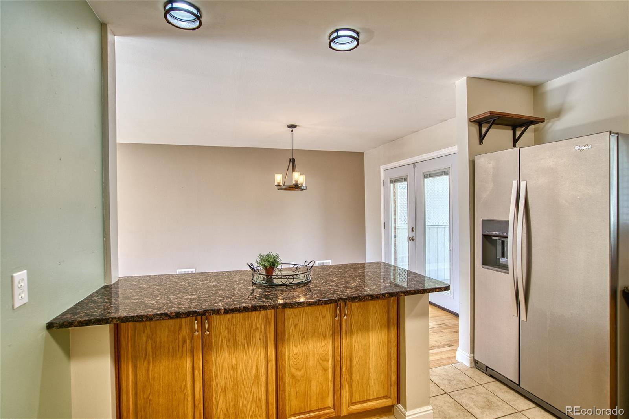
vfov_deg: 70.4
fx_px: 297
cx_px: 314
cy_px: 210
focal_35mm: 17
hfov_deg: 93.3
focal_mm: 17
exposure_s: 1/50
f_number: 4
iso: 500
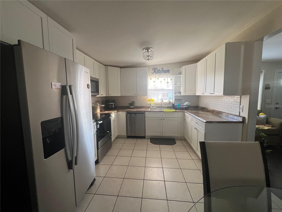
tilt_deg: -6.8
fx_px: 106
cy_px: 106
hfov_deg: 106.2
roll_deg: +0.8
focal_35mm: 13
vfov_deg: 89.9
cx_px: 141
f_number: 1.8
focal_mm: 1.57
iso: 125
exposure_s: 1/99
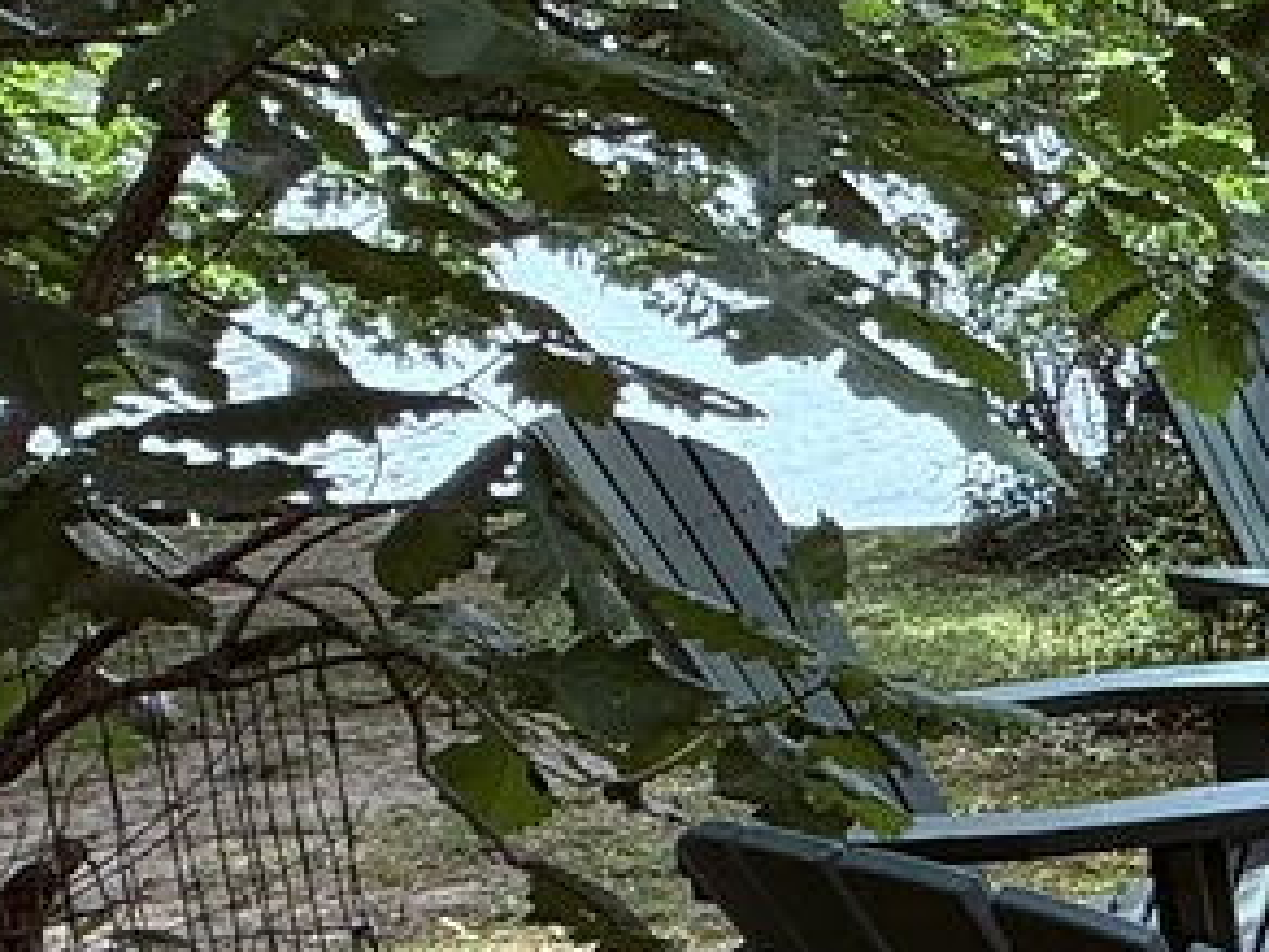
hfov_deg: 18.6
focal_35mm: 69
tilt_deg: -11.2
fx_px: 2529
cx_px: 2512
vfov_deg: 21.3
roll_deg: -0.5
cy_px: 530
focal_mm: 2.22
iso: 50
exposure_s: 1/374
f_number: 2.2
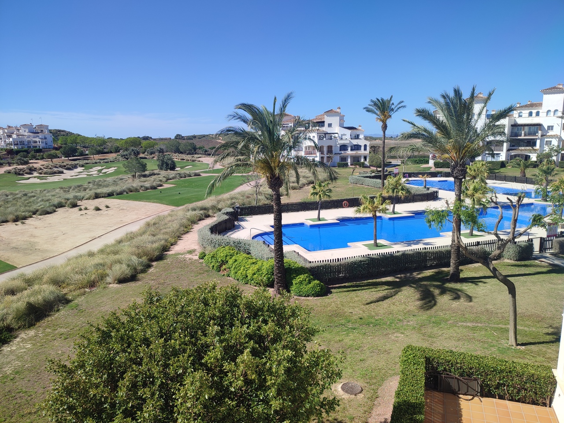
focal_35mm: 25
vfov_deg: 54.9
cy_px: 212
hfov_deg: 69.4
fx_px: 407
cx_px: 282
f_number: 1.9
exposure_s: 1/660
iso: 50
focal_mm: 6.04
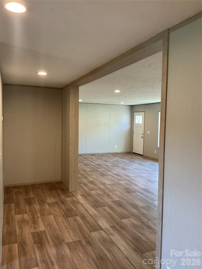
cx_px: 101
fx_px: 226
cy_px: 134
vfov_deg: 61.7
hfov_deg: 48.2
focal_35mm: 29
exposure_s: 1/60
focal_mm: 3
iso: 80
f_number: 1.8
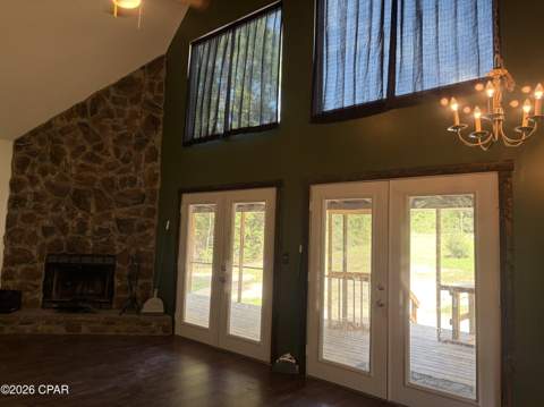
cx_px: 272
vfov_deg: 53.0
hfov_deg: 67.4
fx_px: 408
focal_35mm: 26
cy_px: 204
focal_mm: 5.96
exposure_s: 1/60
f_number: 1.6
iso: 100
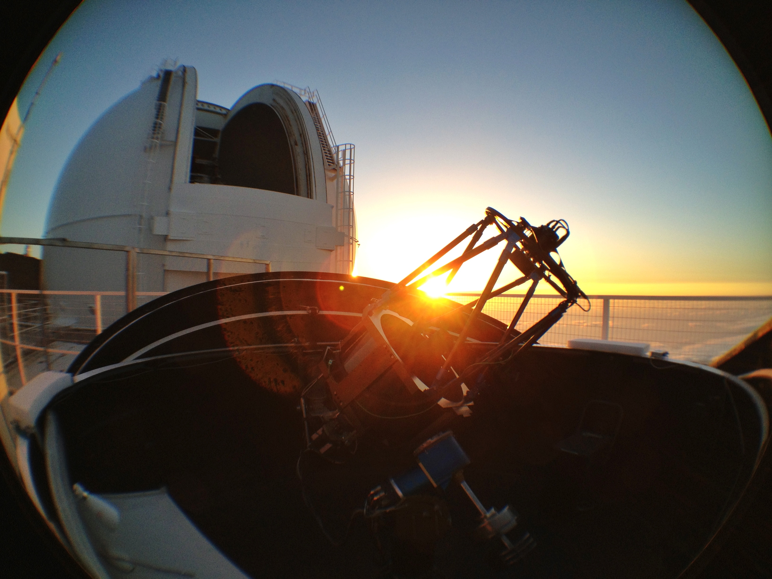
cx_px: 386
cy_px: 290
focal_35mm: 35
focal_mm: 4.28
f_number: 2.4
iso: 50
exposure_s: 1/227
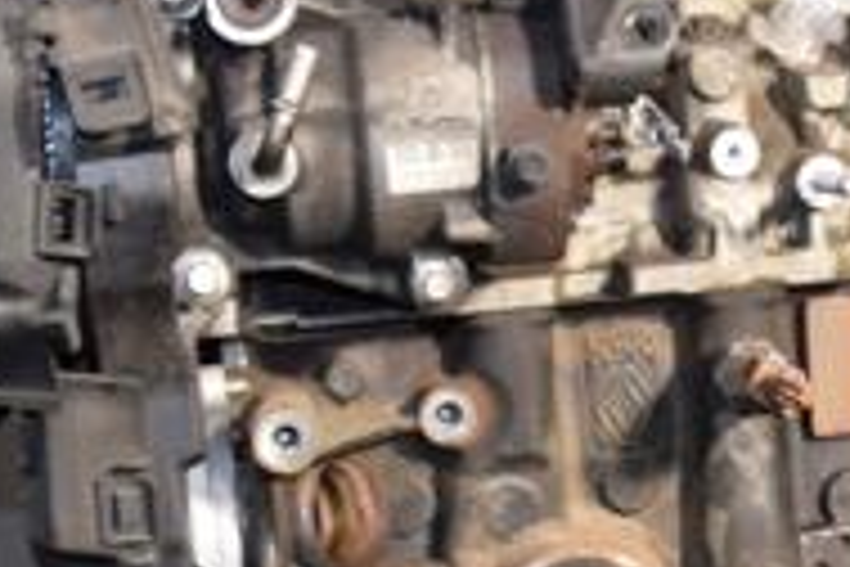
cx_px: 531
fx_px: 2691
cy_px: 544
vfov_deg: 11.9
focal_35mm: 114
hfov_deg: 17.9
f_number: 5
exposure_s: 1/80
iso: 800
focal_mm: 24
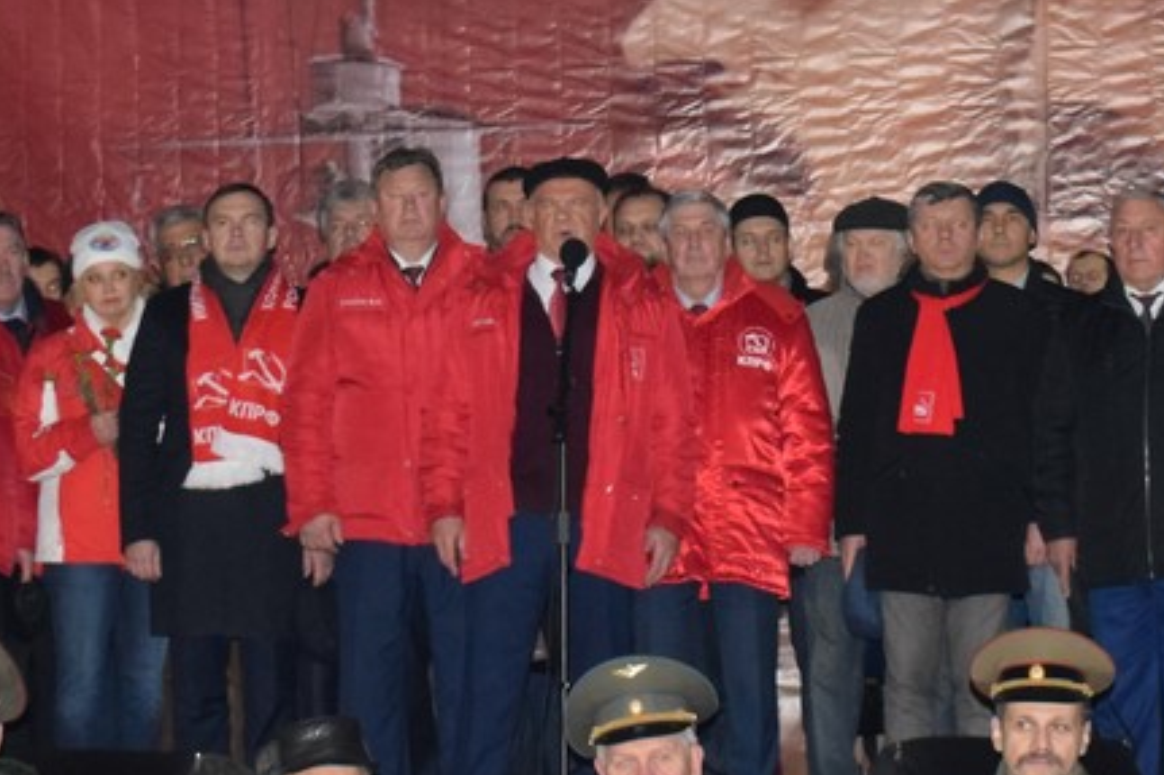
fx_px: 4536
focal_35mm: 140
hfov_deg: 14.6
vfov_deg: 9.8
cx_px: 724
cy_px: 200
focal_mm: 35
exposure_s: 1/60
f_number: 4.5
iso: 3200
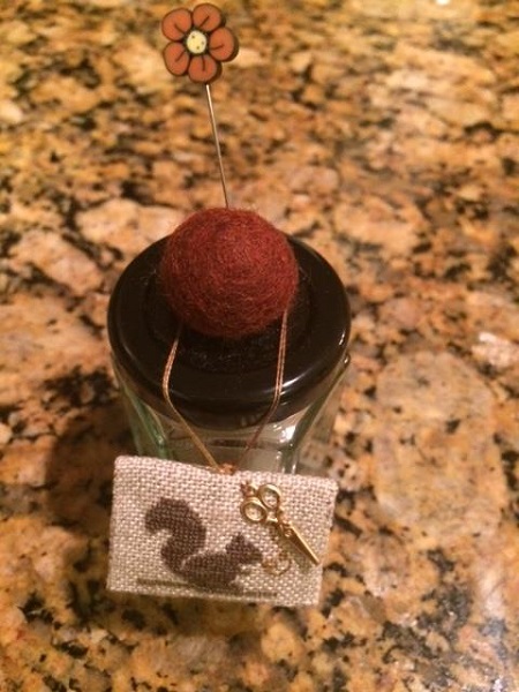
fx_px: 580
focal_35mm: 29
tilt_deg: -54.2
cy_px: 346
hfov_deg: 48.2
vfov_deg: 61.7
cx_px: 260
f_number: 2.2
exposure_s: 1/15
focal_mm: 4.15
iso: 500
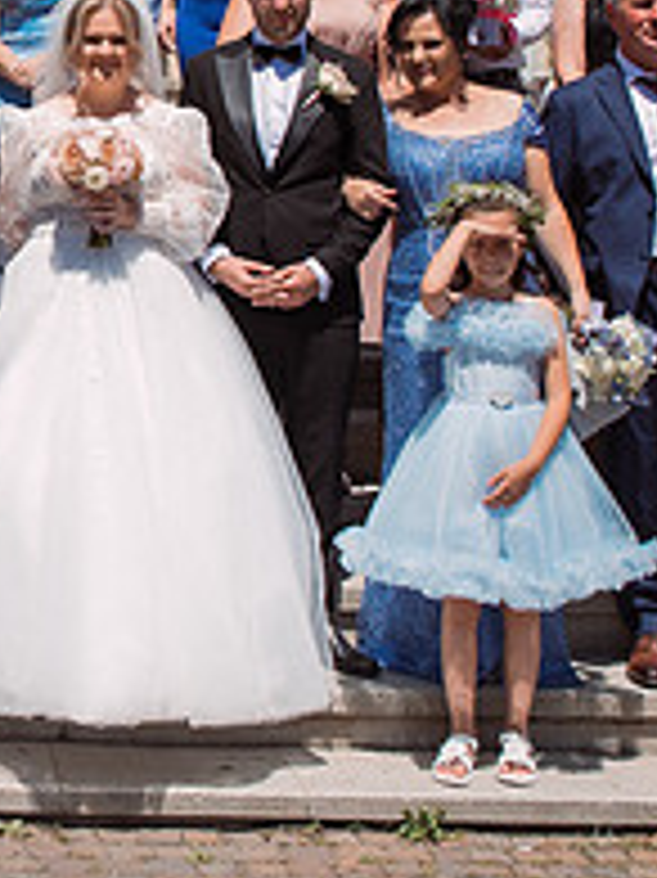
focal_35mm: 81
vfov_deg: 23.4
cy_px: 49
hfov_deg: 17.1
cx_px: -200
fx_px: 2052
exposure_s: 1/2500
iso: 200
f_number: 4
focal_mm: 26
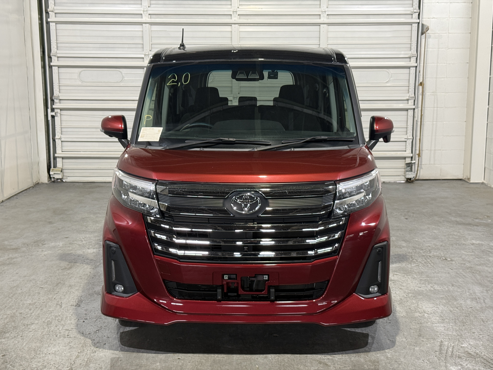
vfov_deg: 30.3
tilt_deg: -9.0
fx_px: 684
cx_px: 246
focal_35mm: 48
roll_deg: +0.0
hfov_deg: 39.7
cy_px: 185
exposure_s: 1/60
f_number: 1.78
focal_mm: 6.76
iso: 200
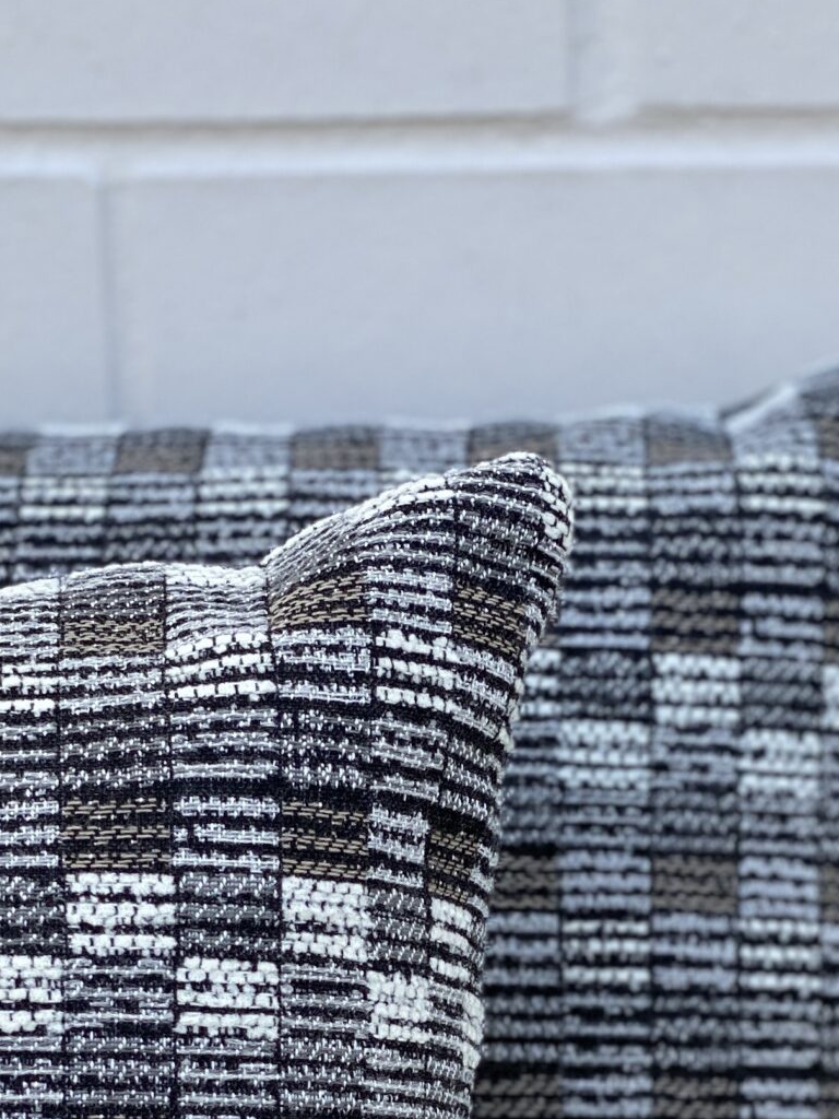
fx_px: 4201
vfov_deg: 14.9
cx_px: 523
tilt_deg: -18.1
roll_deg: +0.7
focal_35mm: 130
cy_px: 1111
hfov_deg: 11.4
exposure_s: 1/206
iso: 20
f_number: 2
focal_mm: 6
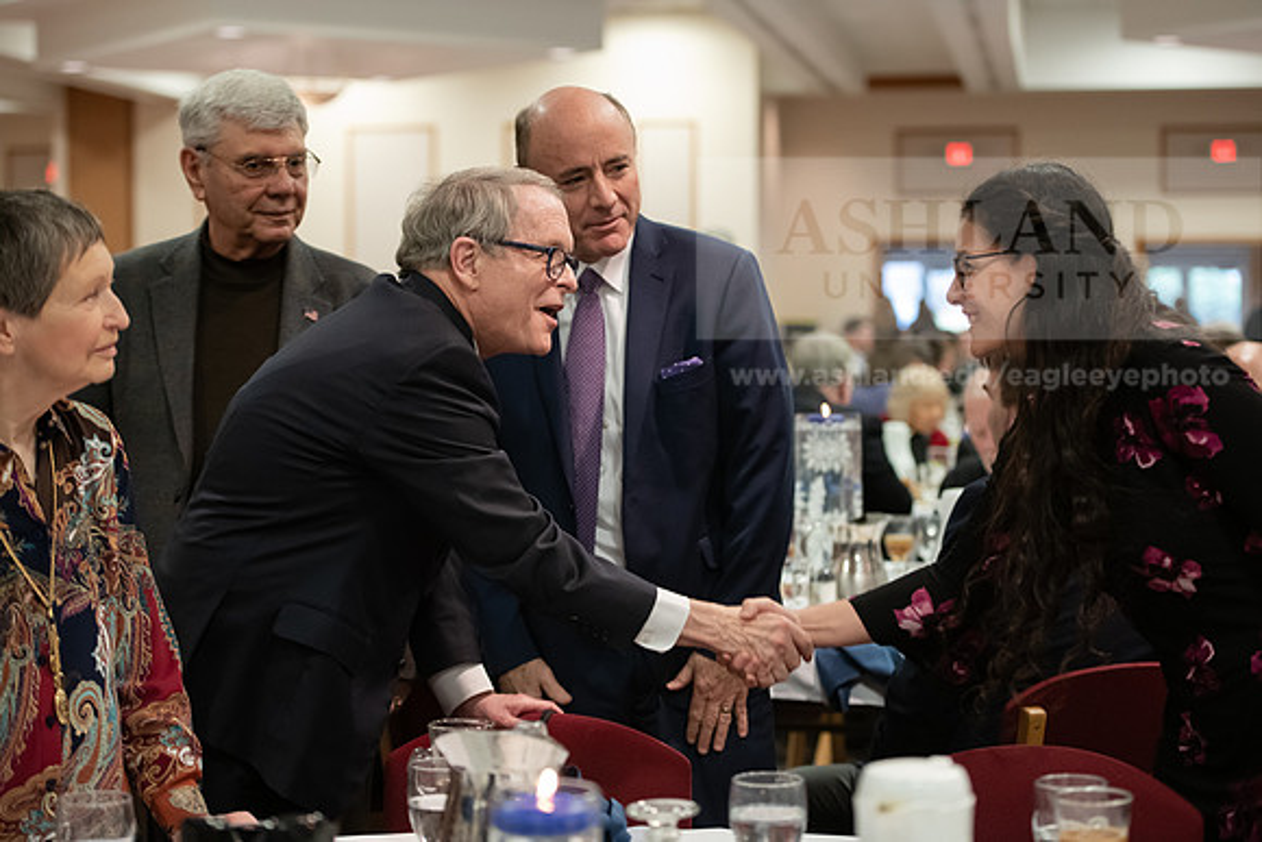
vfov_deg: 19.5
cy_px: 421
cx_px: 631
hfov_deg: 28.8
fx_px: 2454
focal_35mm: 70
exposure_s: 1/200
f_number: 3.2
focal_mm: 70
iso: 3200
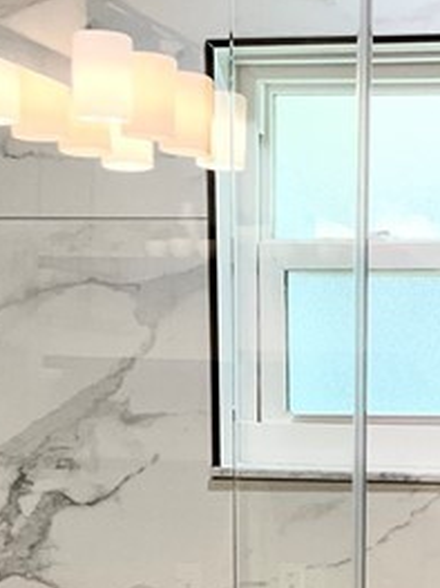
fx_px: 1917
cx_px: 485
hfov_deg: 12.9
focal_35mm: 113
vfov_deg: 16.4
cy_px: 776
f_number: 1.8
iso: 50
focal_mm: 3
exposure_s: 1/60
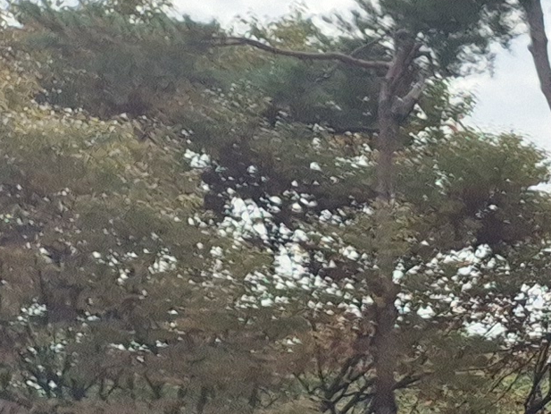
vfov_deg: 9.3
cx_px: 1434
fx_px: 2372
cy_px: 843
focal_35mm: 149
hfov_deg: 10.7
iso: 25
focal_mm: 5.4
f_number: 1.8
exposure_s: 1/2824
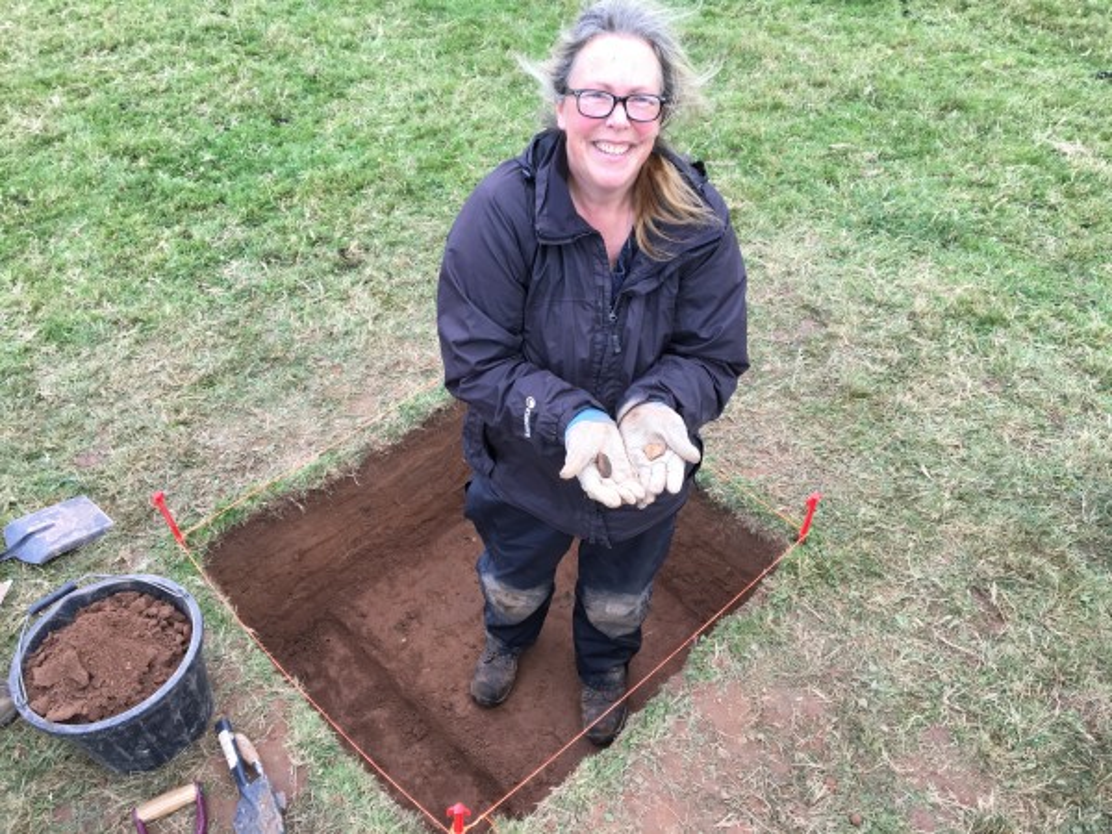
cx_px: 556
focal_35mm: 29
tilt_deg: -41.9
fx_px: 932
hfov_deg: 61.7
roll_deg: +1.3
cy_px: 417
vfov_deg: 48.2
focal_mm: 4.15
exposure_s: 1/100
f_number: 2.2
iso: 40
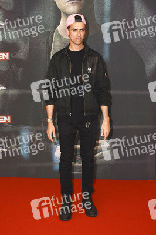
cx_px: 78
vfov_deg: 53.2
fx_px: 234
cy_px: 118
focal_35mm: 36
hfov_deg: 36.8
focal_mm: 24
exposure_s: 1/250
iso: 400
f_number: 5.6
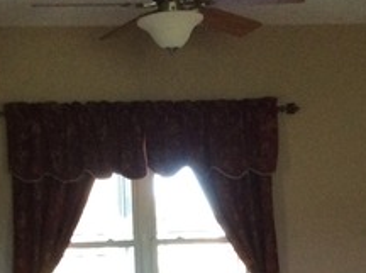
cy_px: 327
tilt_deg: -6.3
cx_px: 198
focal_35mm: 95
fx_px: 1002
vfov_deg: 15.0
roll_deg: +2.4
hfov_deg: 20.7
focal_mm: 3.3
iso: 160
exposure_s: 1/24
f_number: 2.4
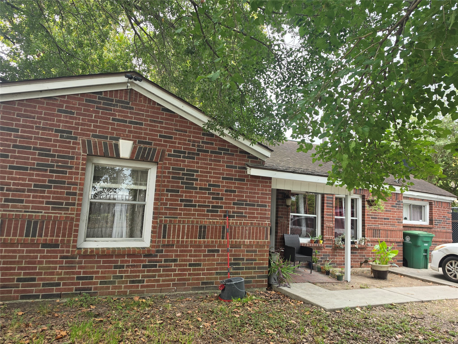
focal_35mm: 23
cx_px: 229
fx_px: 304
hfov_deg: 73.9
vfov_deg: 58.9
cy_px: 172
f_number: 1.4
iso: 50
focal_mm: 6.5
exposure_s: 1/180
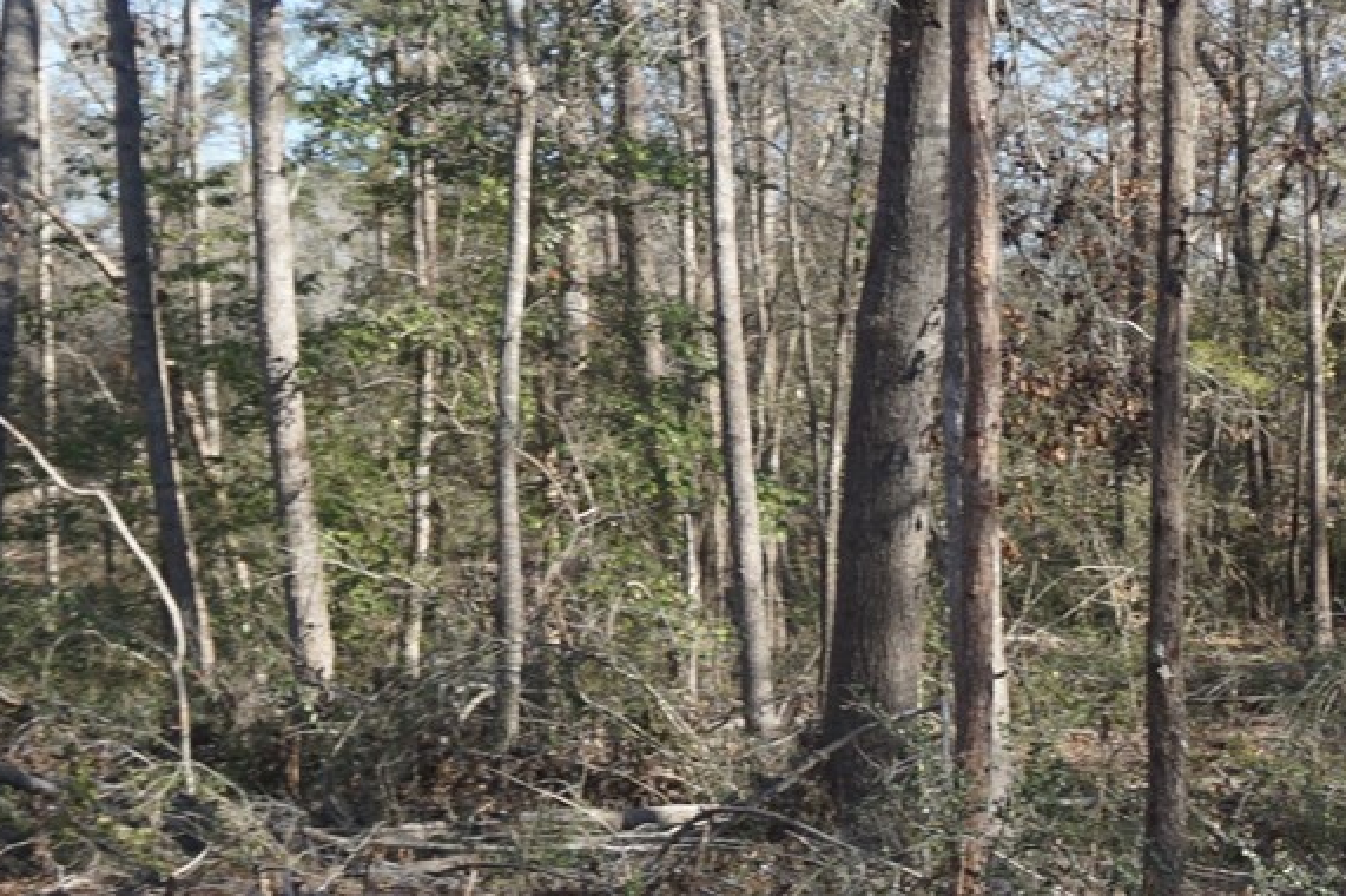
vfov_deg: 11.3
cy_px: 905
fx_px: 4480
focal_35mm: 120
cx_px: 1751
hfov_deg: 16.2
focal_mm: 21
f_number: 5
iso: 100
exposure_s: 1/200
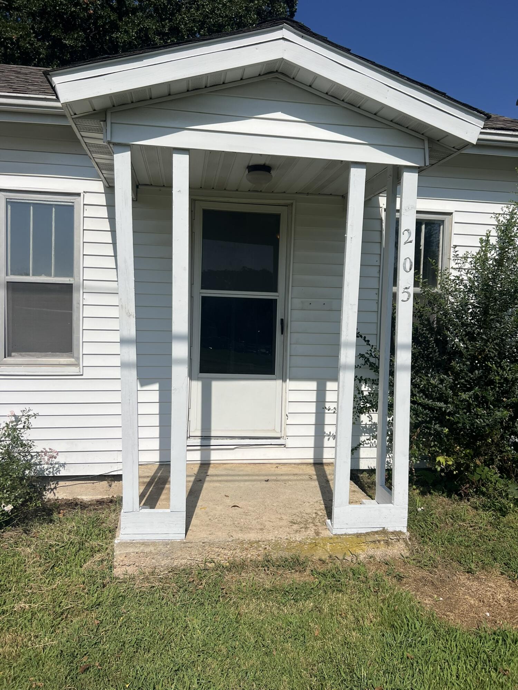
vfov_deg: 67.3
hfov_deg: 53.1
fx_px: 519
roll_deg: -1.7
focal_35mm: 26
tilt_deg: -2.7
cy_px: 345
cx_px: 259
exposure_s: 1/12658
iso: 50
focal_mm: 5.7
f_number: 1.5
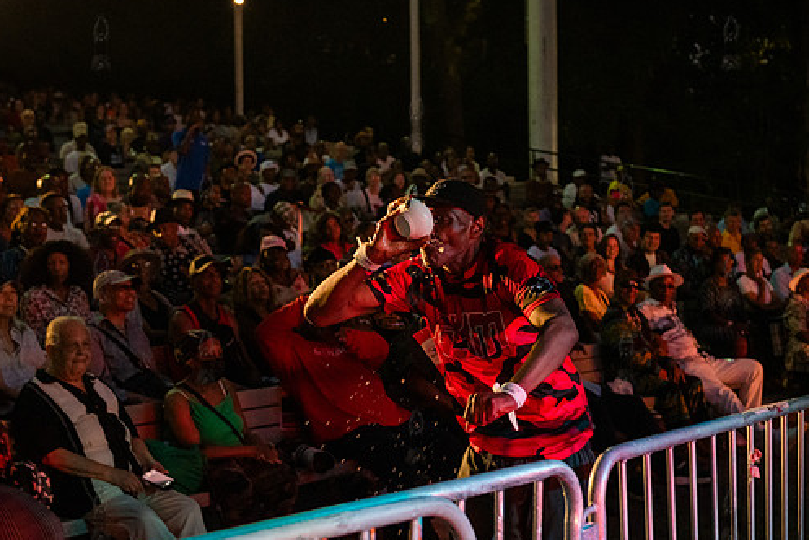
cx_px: 434
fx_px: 1349
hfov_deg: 33.4
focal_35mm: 60
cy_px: 278
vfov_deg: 22.7
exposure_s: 1/250
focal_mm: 48
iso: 6400
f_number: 3.2
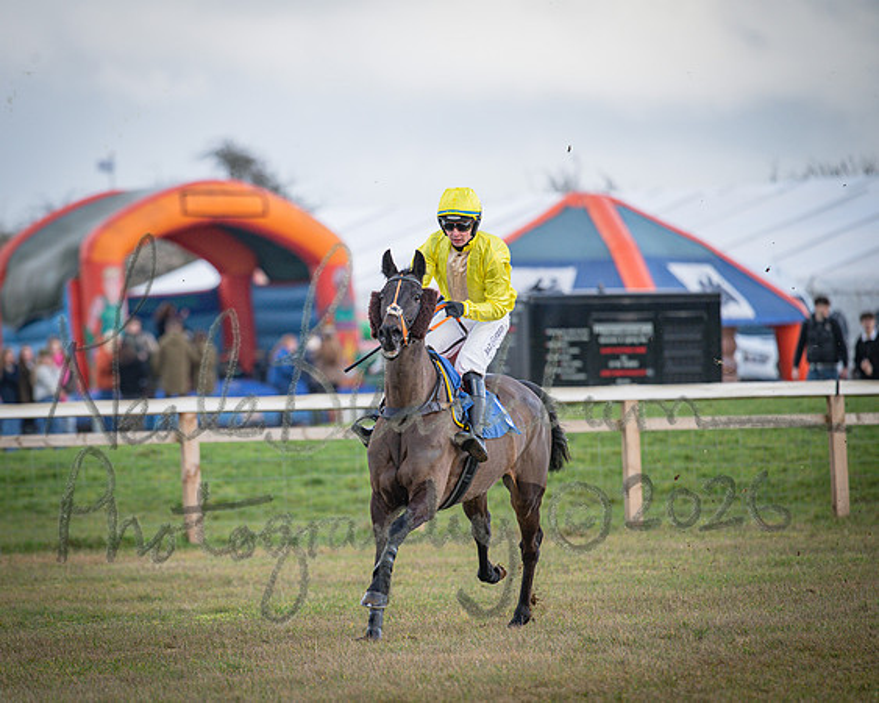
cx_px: 352
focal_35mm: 450
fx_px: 11715
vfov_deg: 3.4
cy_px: 352
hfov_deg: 4.3
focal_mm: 400
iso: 800
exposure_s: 1/1250
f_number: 5
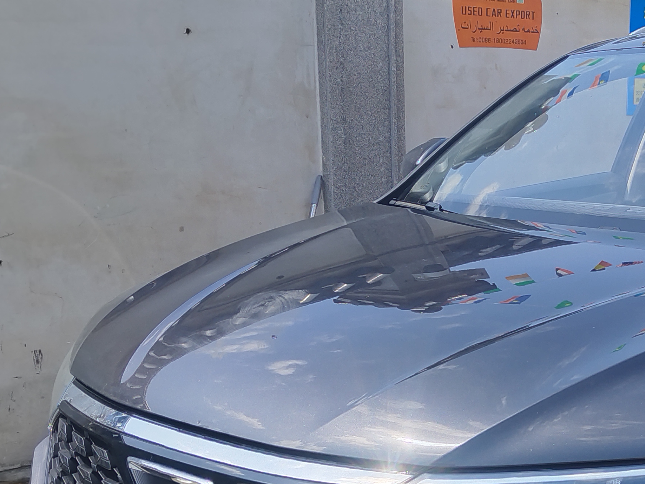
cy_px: 451
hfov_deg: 34.0
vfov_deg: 26.4
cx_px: 594
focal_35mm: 53
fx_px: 988
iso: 100
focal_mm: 5.52
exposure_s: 1/255
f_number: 1.9
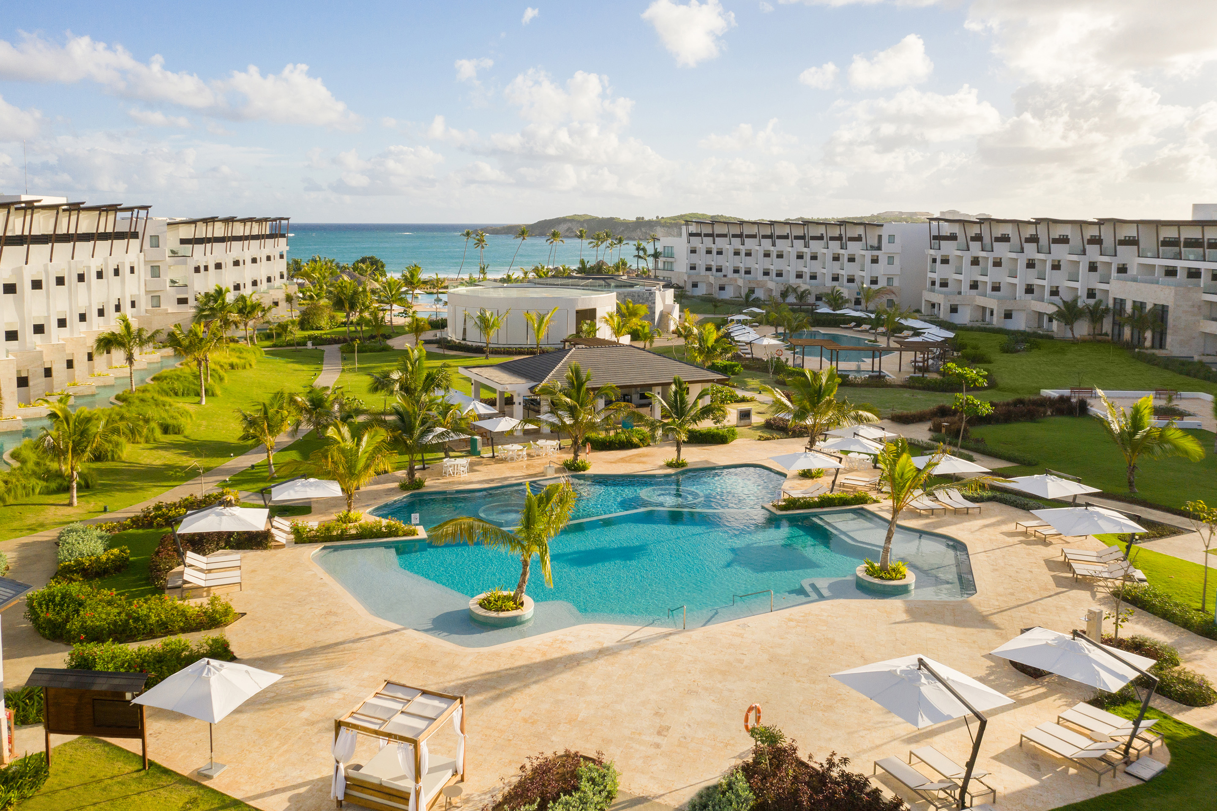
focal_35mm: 28
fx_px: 946
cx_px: 608
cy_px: 406
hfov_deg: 65.5
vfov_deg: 46.4
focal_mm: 10.26
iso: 100
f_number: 5.6
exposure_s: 1/100
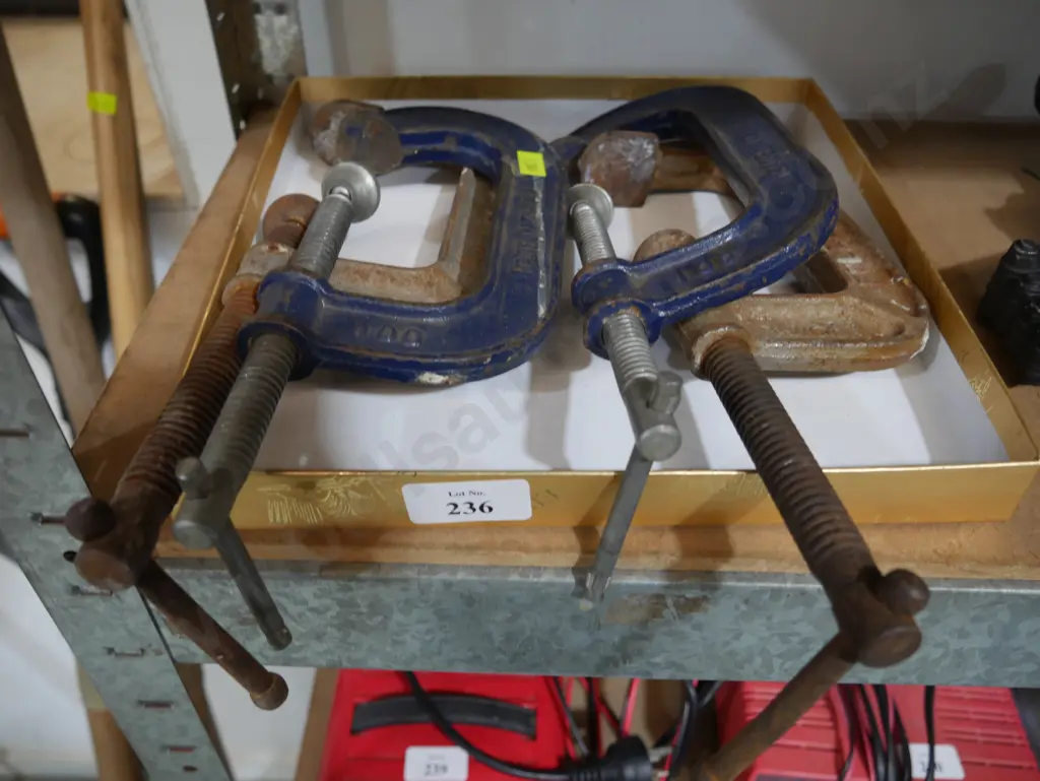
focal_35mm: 28
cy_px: 390
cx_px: 520
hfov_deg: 63.4
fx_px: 842
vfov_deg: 49.8
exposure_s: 1/60
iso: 640
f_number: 3.5
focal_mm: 14
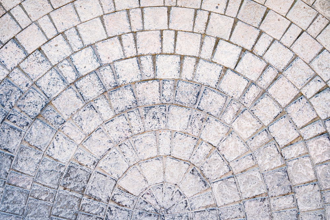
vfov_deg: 37.8
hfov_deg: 54.5
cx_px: 165
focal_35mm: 35
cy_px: 110
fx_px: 321
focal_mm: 35
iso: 400
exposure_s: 1/400
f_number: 2.8
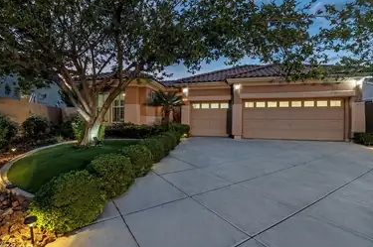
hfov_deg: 96.7
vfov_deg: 73.6
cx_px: 176
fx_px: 166
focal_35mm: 16
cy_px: 118
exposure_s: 1/30
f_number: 9
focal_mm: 10
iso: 500
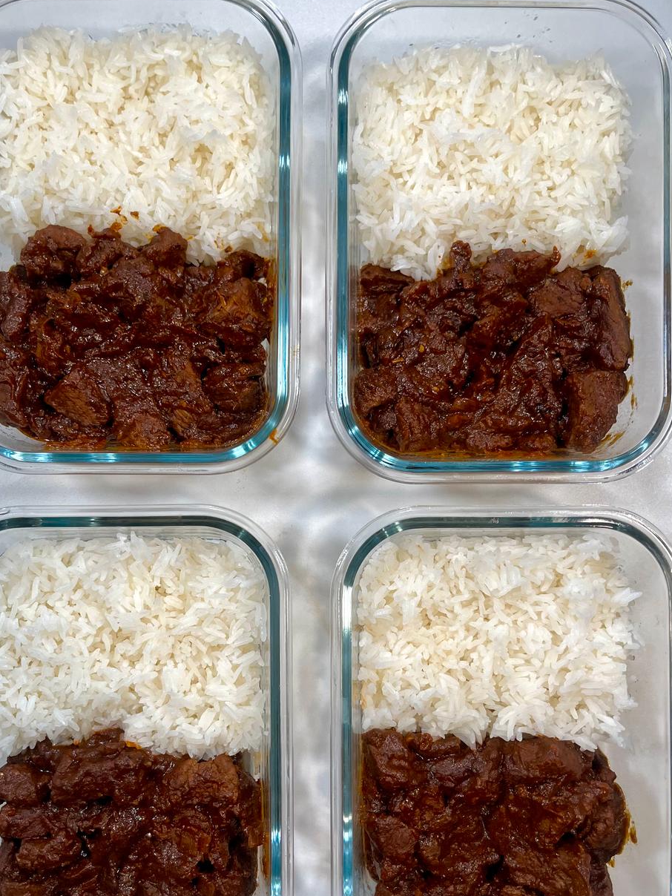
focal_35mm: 31
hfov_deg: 45.4
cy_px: 487
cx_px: 317
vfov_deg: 58.3
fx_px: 802
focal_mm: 5.1
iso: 125
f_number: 1.6
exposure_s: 1/120
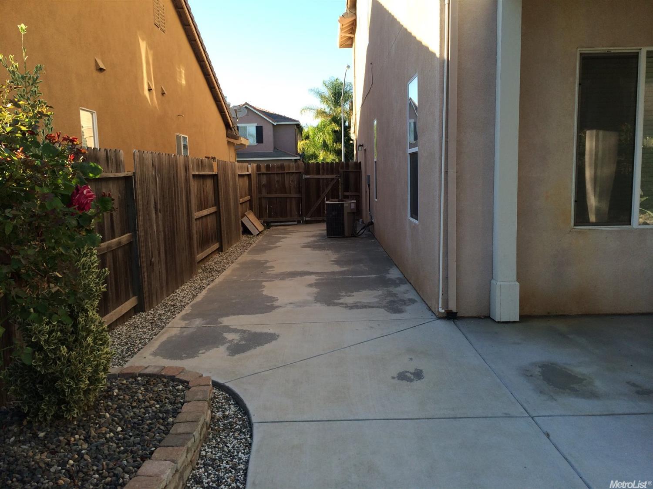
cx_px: 326
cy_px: 244
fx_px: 566
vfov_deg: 46.8
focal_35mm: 30
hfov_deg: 60.0
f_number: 2.2
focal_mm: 4.12
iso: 32
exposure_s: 1/494
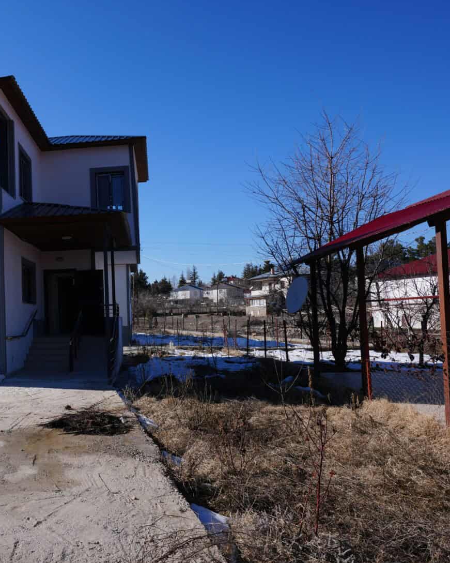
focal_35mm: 30
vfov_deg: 58.8
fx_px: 500
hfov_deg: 43.8
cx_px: 37
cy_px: 293
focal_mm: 17
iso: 100
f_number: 10
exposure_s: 1/200
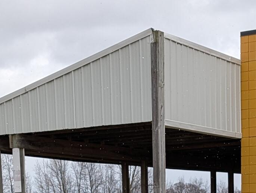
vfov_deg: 13.0
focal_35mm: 105
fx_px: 777
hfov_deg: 18.7
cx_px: 160
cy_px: 325
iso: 19
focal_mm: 6.9
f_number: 1.68
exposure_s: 1/951
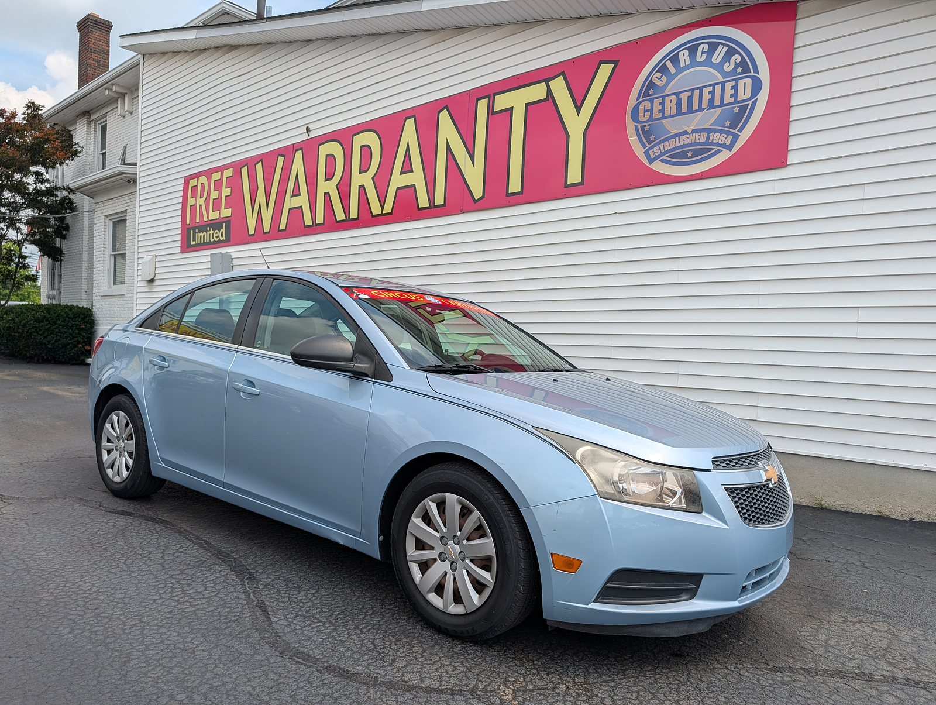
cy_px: 352
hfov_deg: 71.5
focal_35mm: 24
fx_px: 650
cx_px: 468
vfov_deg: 56.9
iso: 19
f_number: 1.68
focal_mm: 6.9
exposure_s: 1/876
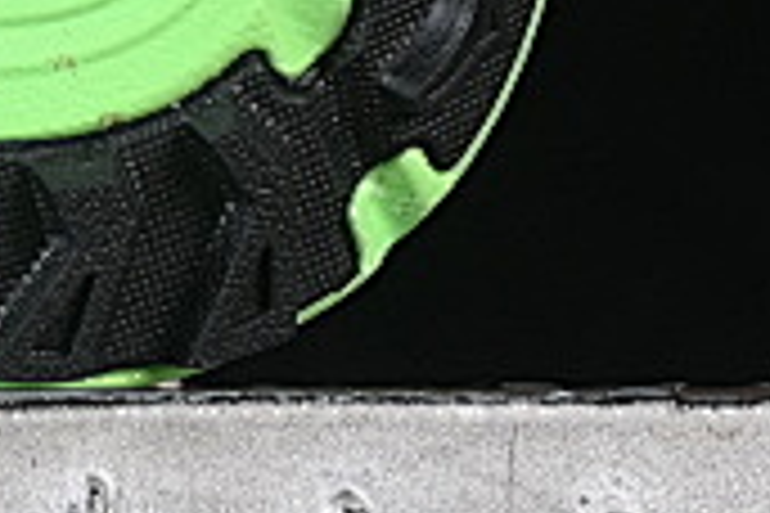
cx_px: -1094
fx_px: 10138
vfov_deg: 2.9
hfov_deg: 4.3
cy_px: -621
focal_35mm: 474
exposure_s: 1/60
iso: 160
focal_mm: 50
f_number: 6.3
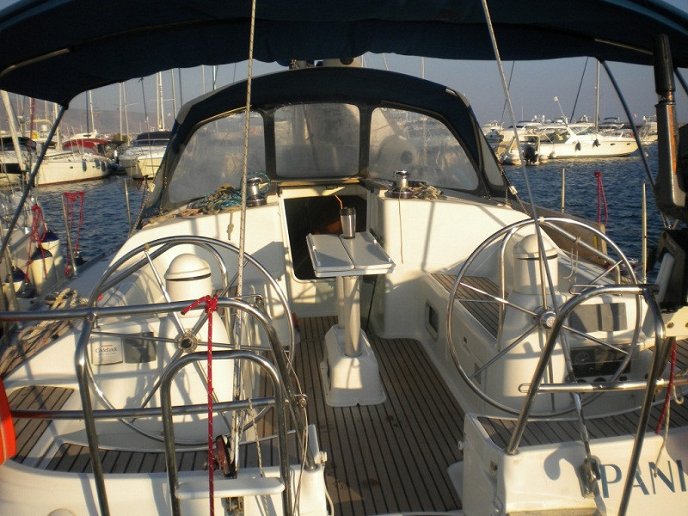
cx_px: 344
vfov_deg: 40.7
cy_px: 258
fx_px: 696
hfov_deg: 52.6
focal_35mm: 35
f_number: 4.6
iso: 80
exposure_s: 1/527
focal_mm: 6.3
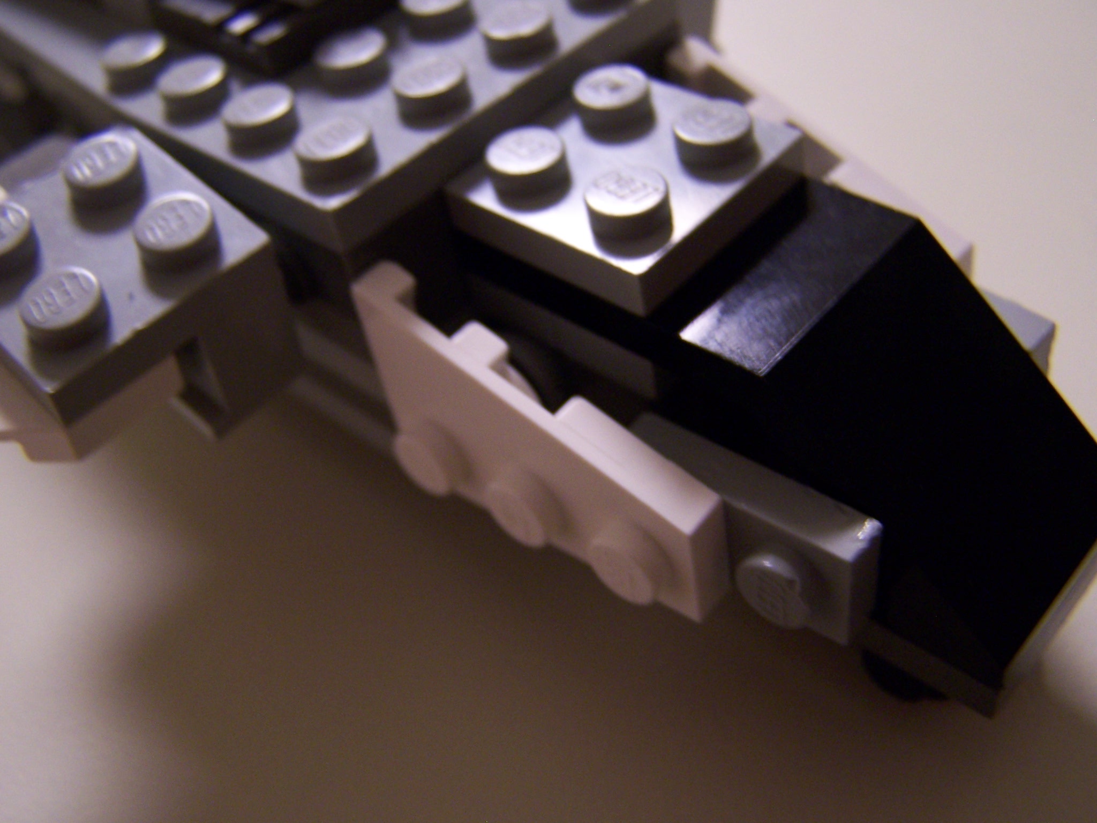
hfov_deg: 49.0
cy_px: 412
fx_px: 1204
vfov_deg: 37.7
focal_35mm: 38
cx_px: 548
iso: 140
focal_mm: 6.3
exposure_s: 1/8
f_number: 2.8
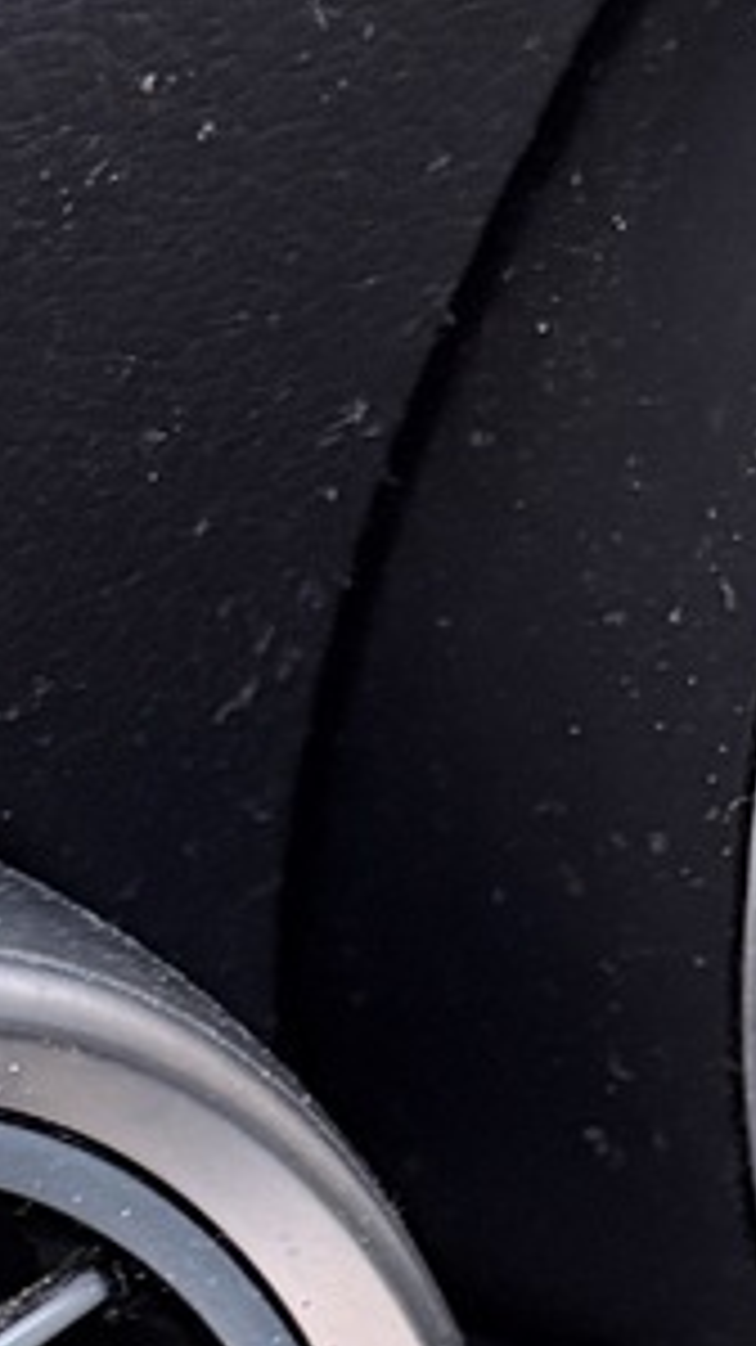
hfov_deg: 8.6
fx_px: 4993
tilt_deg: -31.2
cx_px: 698
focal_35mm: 140
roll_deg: -0.7
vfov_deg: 15.2
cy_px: 1166
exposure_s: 1/50
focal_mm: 6.76
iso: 800
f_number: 1.78
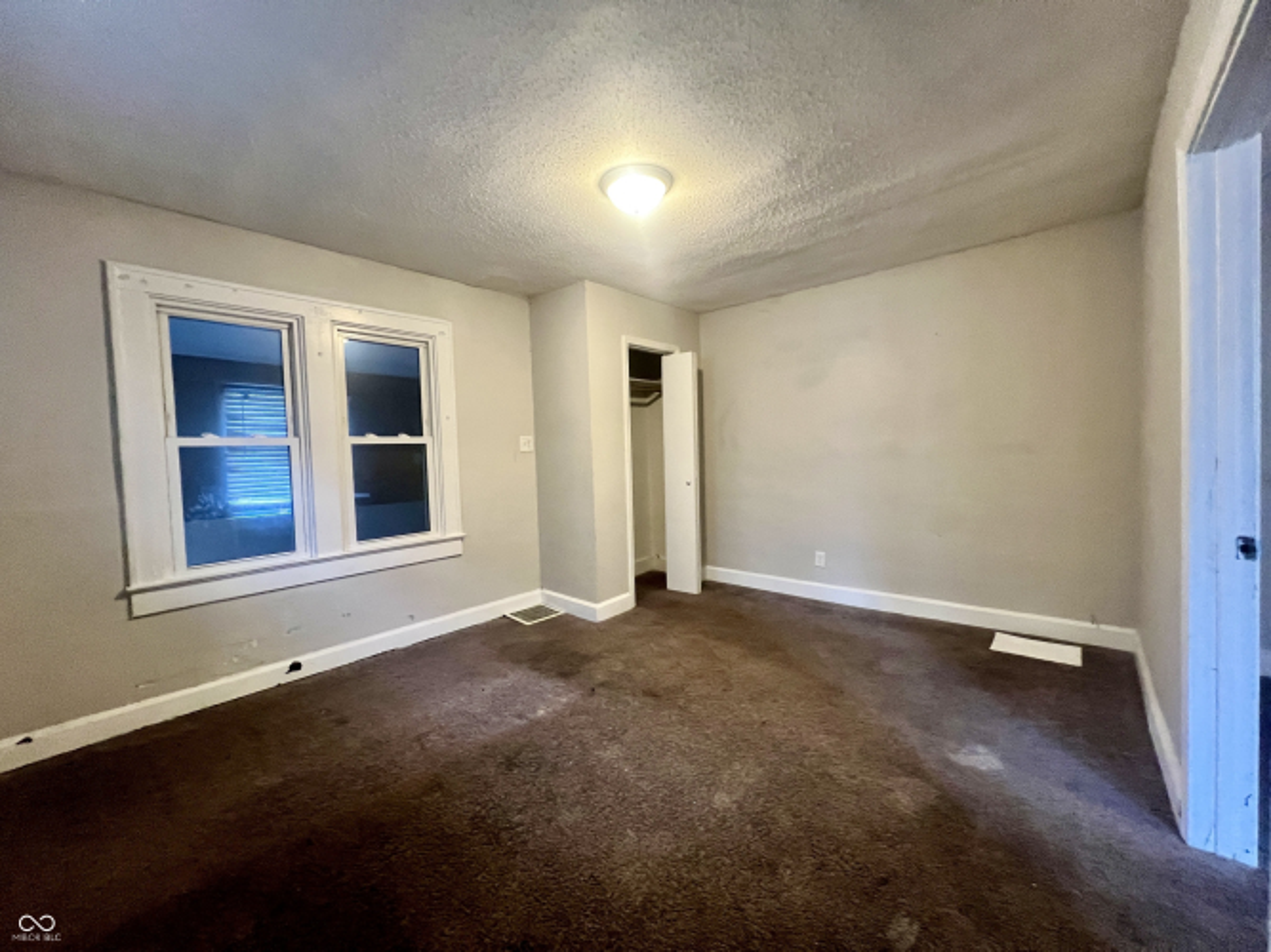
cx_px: 636
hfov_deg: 106.2
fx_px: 477
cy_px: 476
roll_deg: +2.2
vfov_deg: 89.9
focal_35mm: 13
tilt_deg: -1.3
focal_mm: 1.57
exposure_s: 1/60
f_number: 1.8
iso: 400
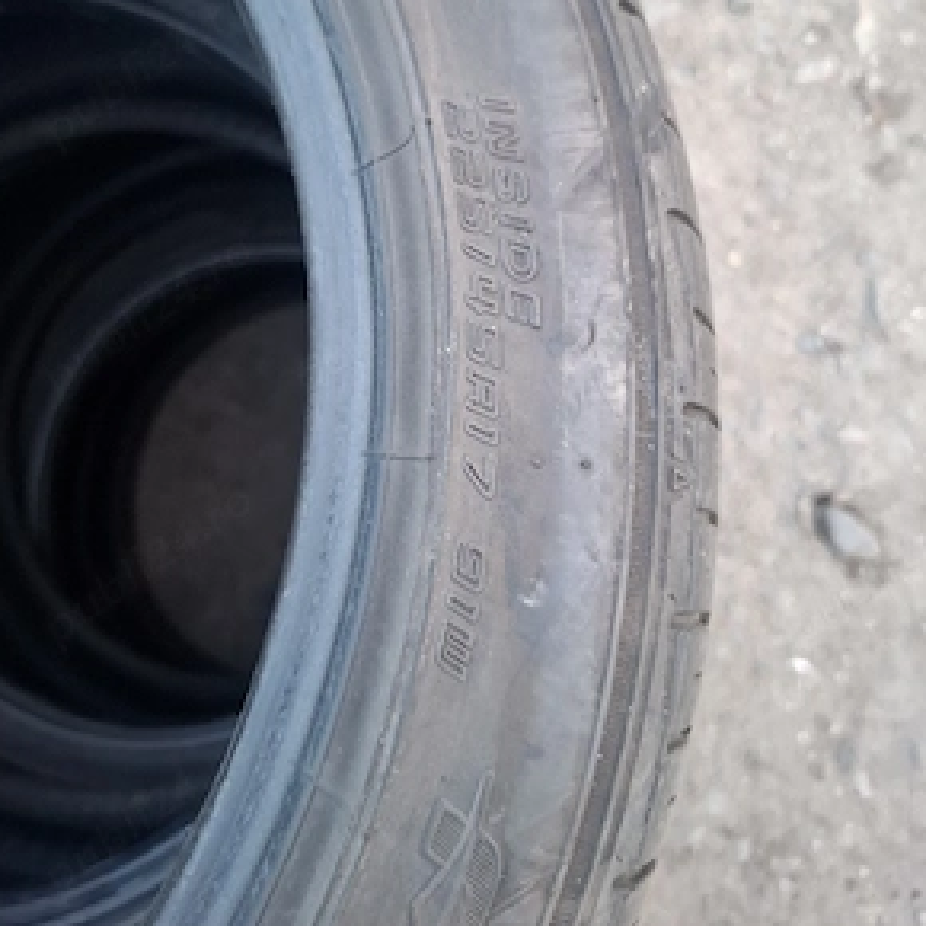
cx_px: 460
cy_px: 354
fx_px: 847
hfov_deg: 57.3
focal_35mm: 28
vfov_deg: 56.7
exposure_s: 1/33
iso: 400
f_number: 1.8
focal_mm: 5.54
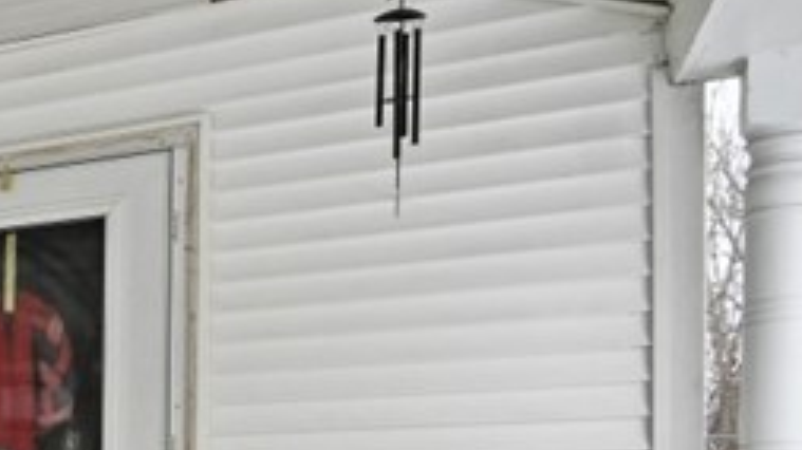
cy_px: 567
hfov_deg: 21.9
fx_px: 1339
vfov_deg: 18.0
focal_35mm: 63
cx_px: -618
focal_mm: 14
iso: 100
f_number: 5.6
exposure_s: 1/250
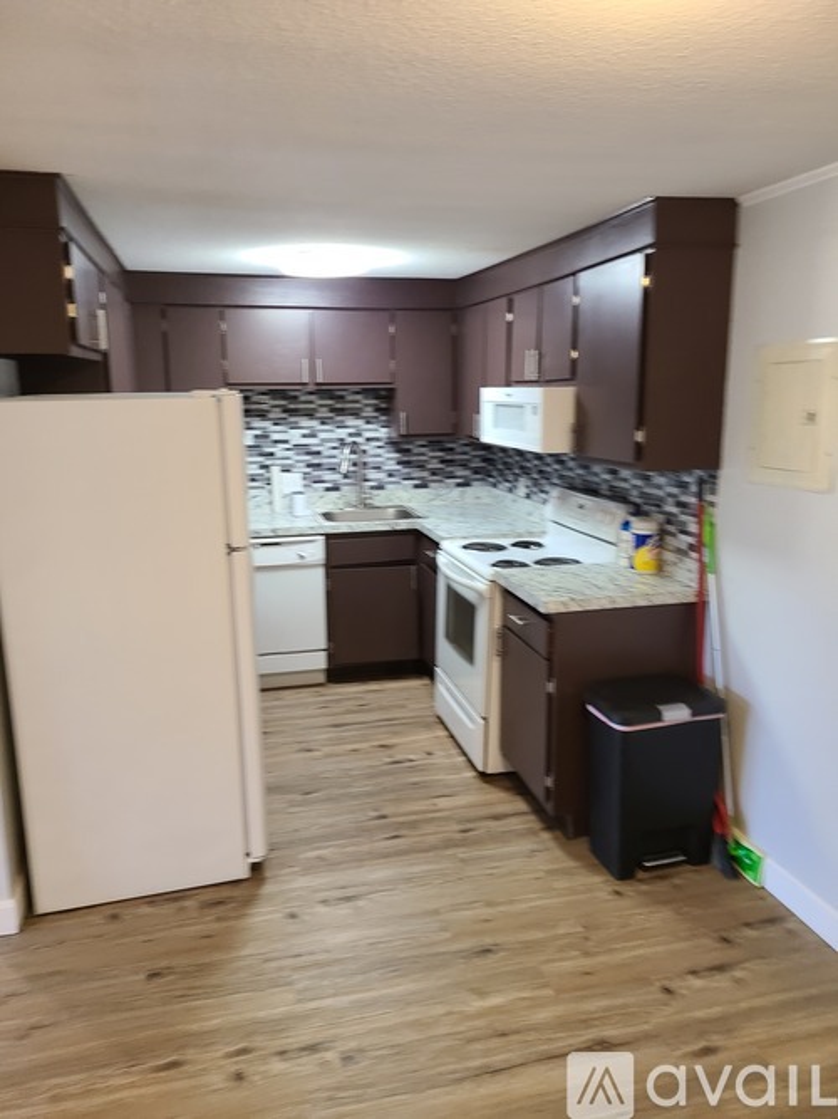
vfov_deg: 67.3
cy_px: 560
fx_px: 839
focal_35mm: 26
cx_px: 419
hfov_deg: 53.0
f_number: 1.8
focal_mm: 5.4
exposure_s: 1/39
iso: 250
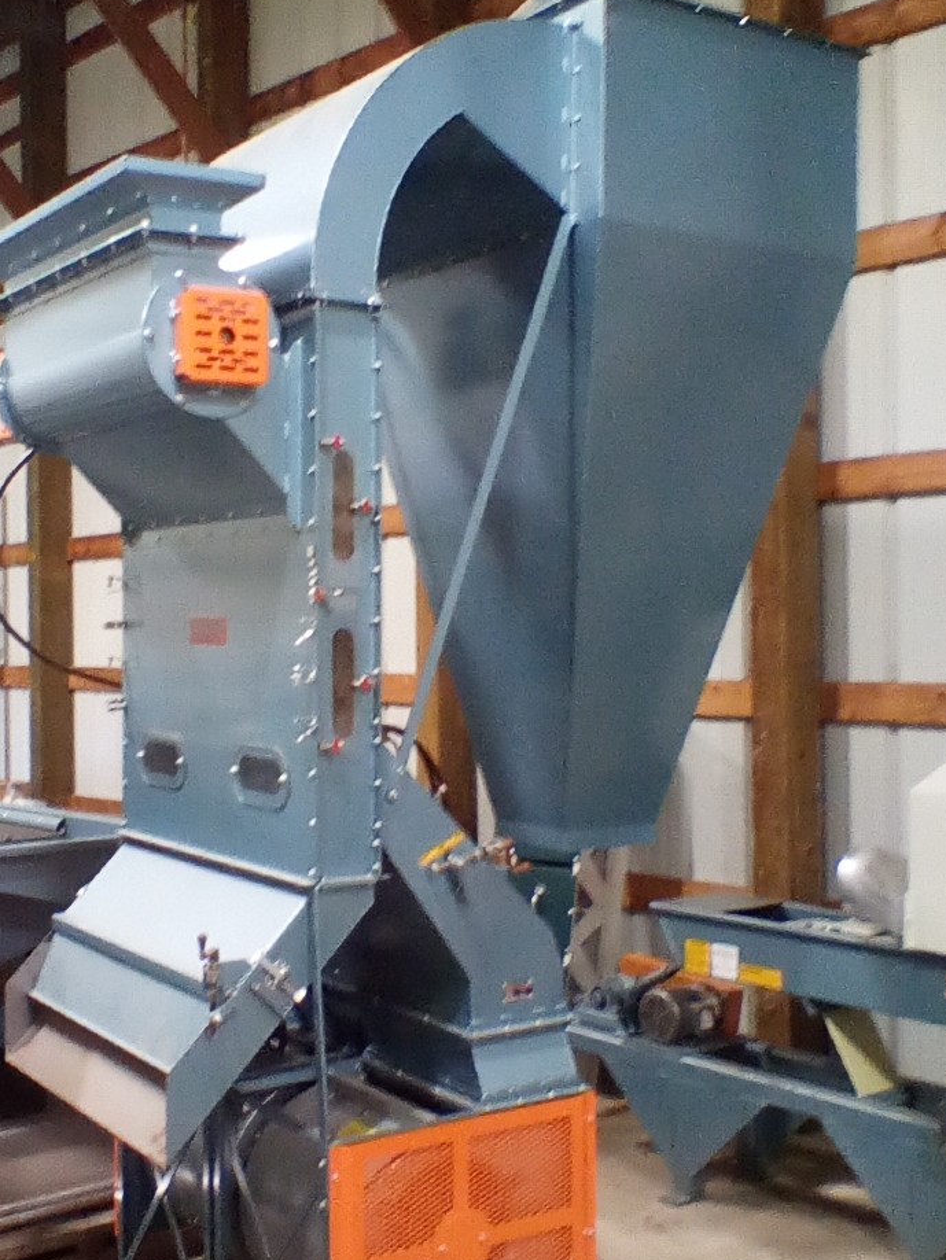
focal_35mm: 45
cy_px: 655
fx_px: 1639
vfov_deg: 42.1
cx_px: 379
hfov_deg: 32.1
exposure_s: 1/20
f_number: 2.4
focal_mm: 2.38
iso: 296
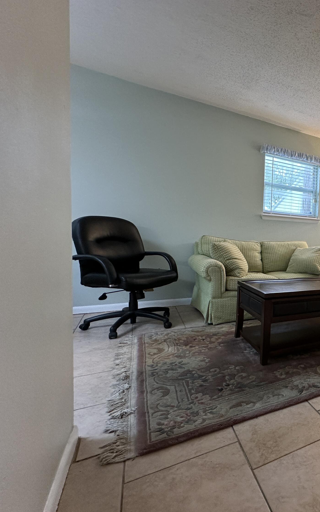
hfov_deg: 47.4
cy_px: 258
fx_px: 279
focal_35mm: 20
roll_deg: -3.1
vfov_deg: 85.1
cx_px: 333
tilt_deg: -4.4
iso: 200
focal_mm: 2.22
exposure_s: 1/120
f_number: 2.2
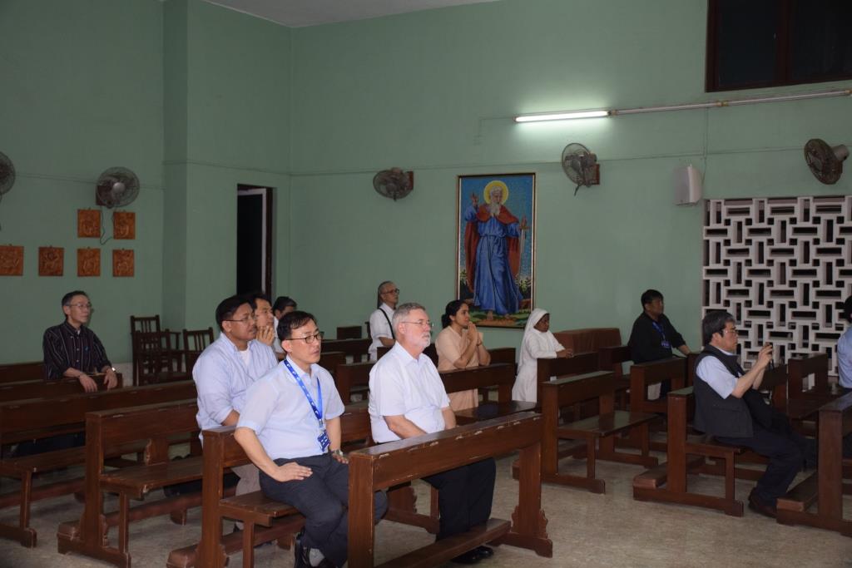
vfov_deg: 34.2
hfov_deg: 49.5
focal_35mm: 39
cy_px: 284
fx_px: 923
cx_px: 426
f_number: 3.8
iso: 1100
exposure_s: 1/60
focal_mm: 26
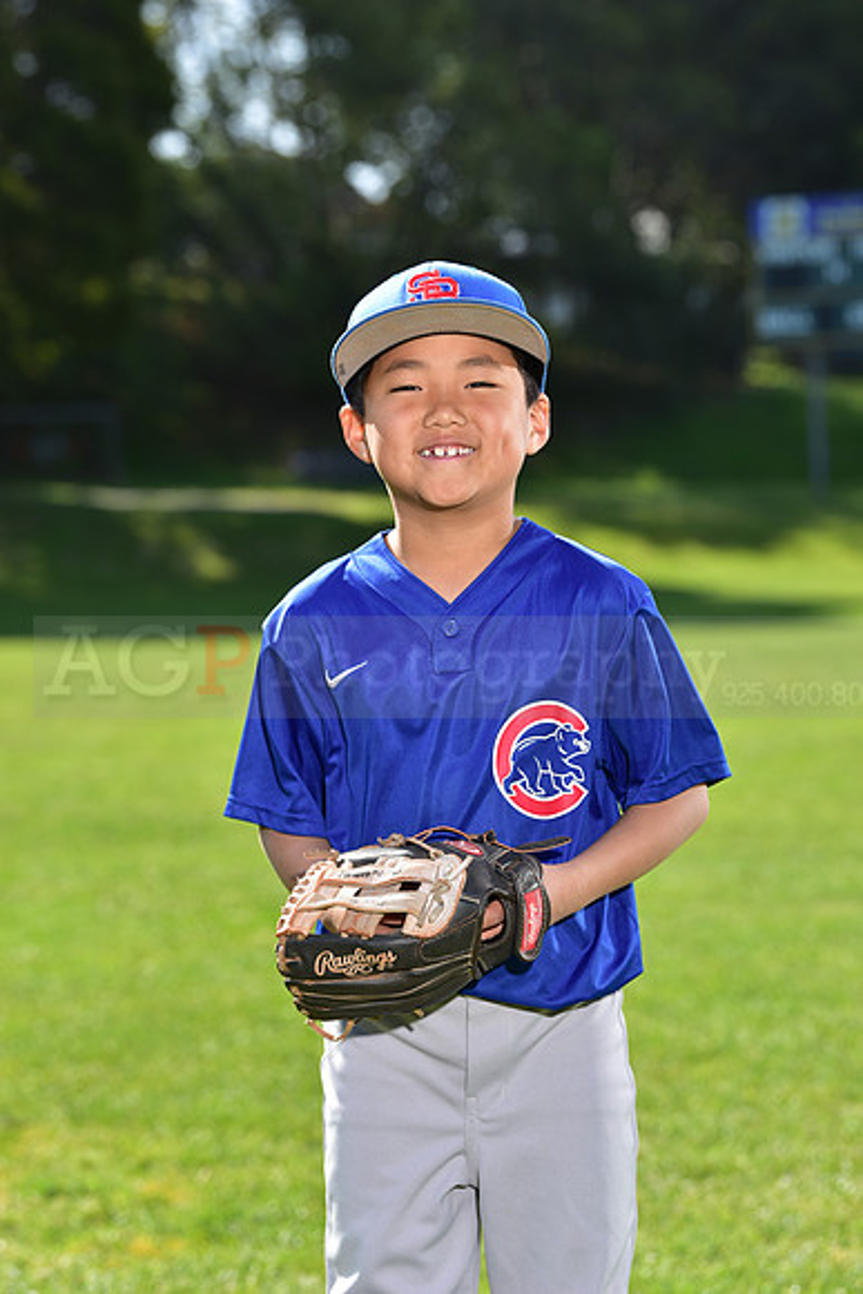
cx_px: 432
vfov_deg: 18.6
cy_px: 647
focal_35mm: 110
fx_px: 3953
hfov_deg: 12.5
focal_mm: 110
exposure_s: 1/250
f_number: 5
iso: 80
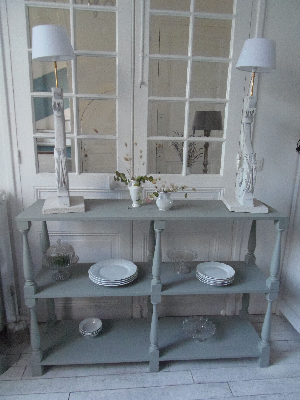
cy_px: 200
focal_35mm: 24
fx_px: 277
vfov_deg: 71.6
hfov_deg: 56.8
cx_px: 150
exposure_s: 1/30
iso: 400
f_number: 2.9
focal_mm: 4.3
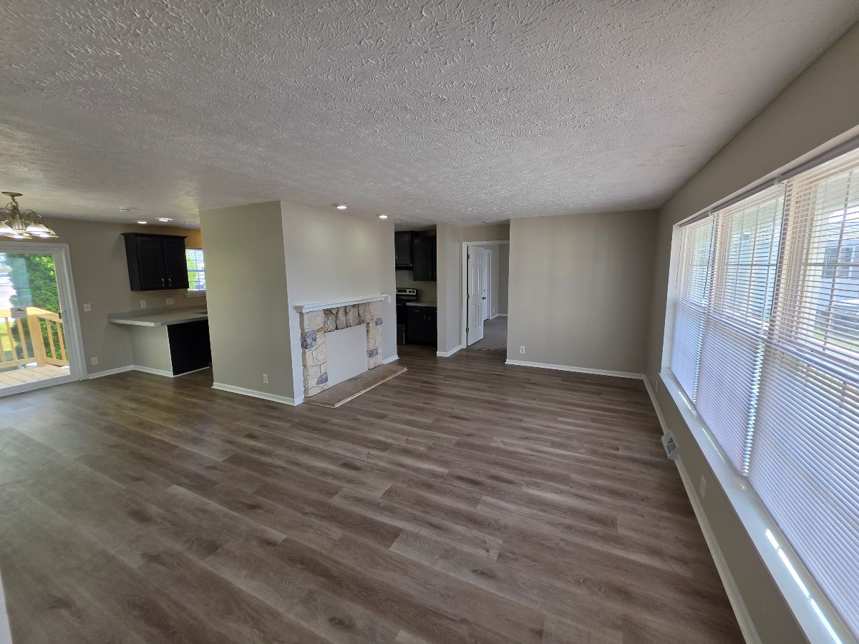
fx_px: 323
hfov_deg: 106.2
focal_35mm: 13
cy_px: 322
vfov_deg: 89.9
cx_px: 430
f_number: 1.9
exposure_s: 1/120
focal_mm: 2.2
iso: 32
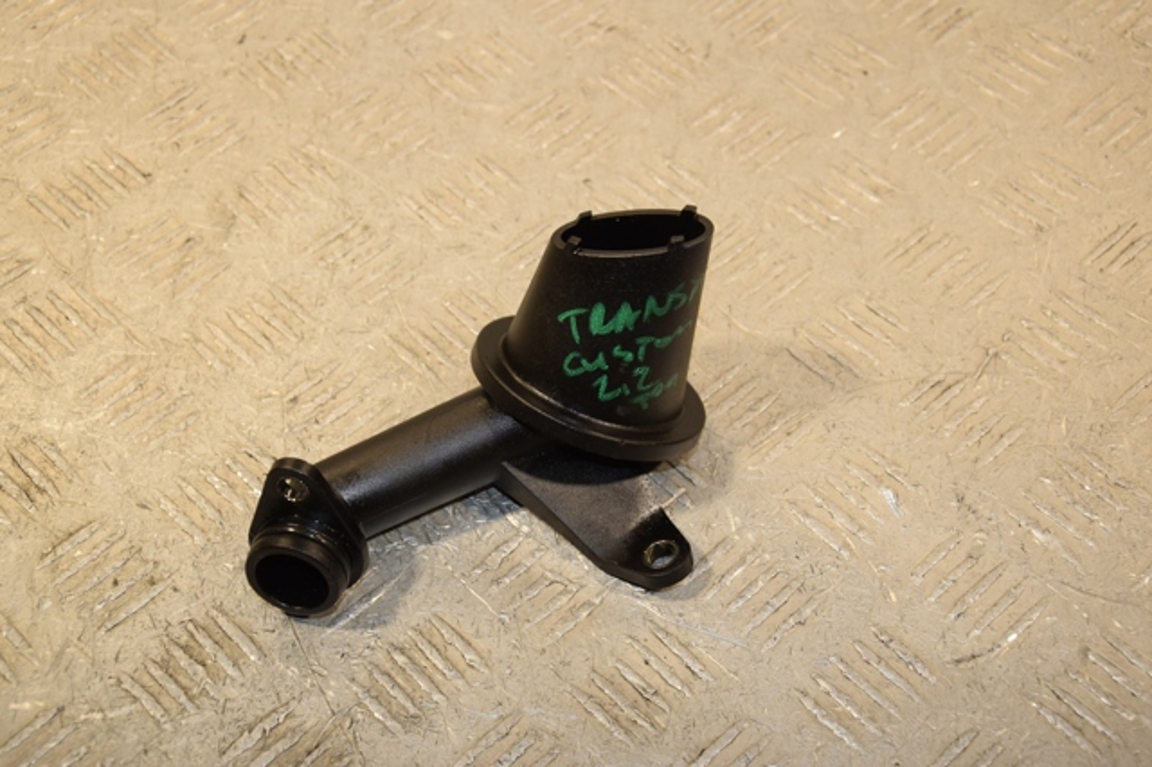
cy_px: 384
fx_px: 2159
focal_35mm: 68
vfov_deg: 20.1
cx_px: 576
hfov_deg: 29.9
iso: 800
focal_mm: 45
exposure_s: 1/200
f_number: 6.3
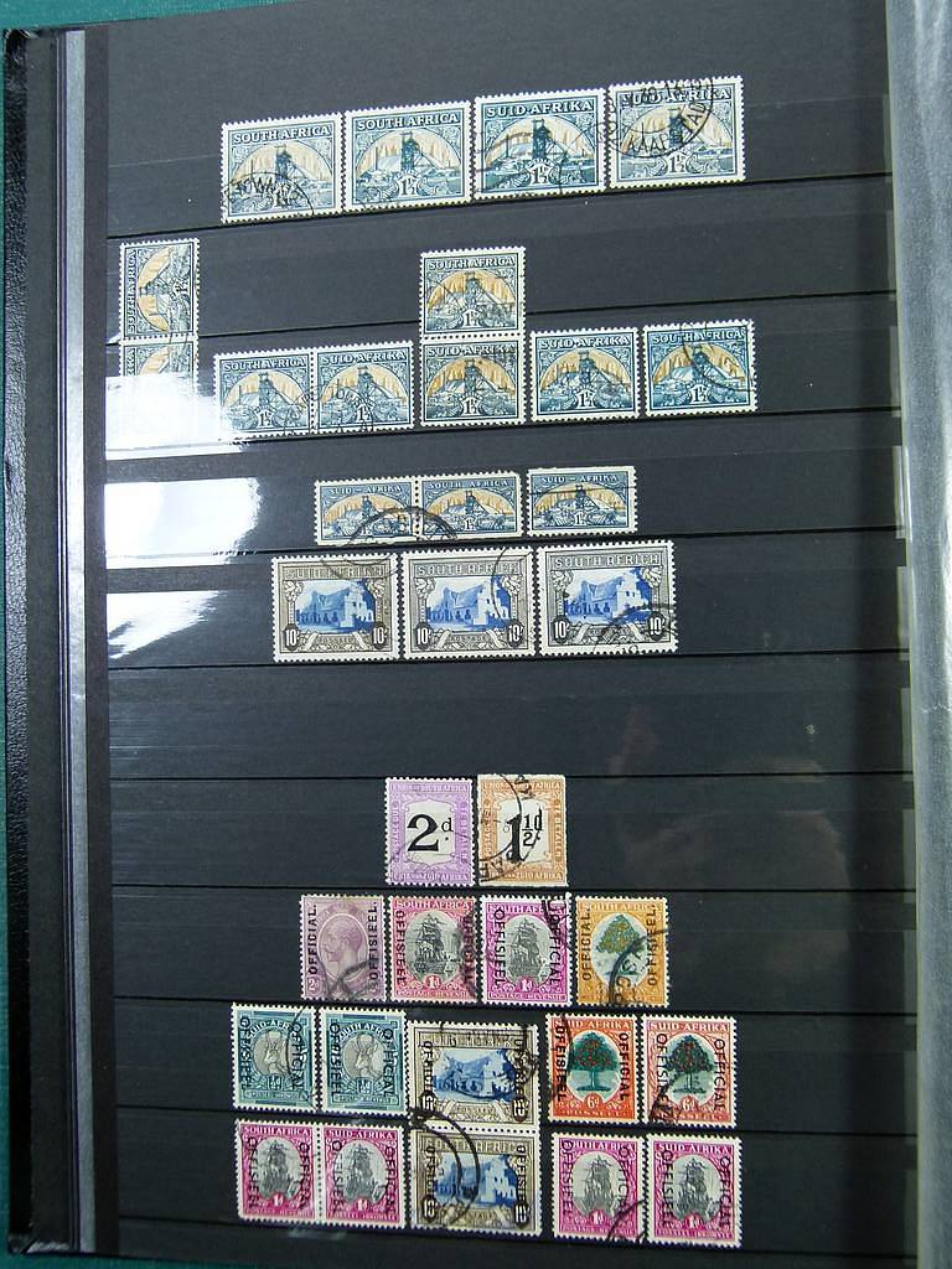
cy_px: 634
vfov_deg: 52.6
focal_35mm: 35
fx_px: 1283
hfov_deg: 40.7
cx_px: 476
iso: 100
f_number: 3.1
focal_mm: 6.3
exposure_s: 1/60
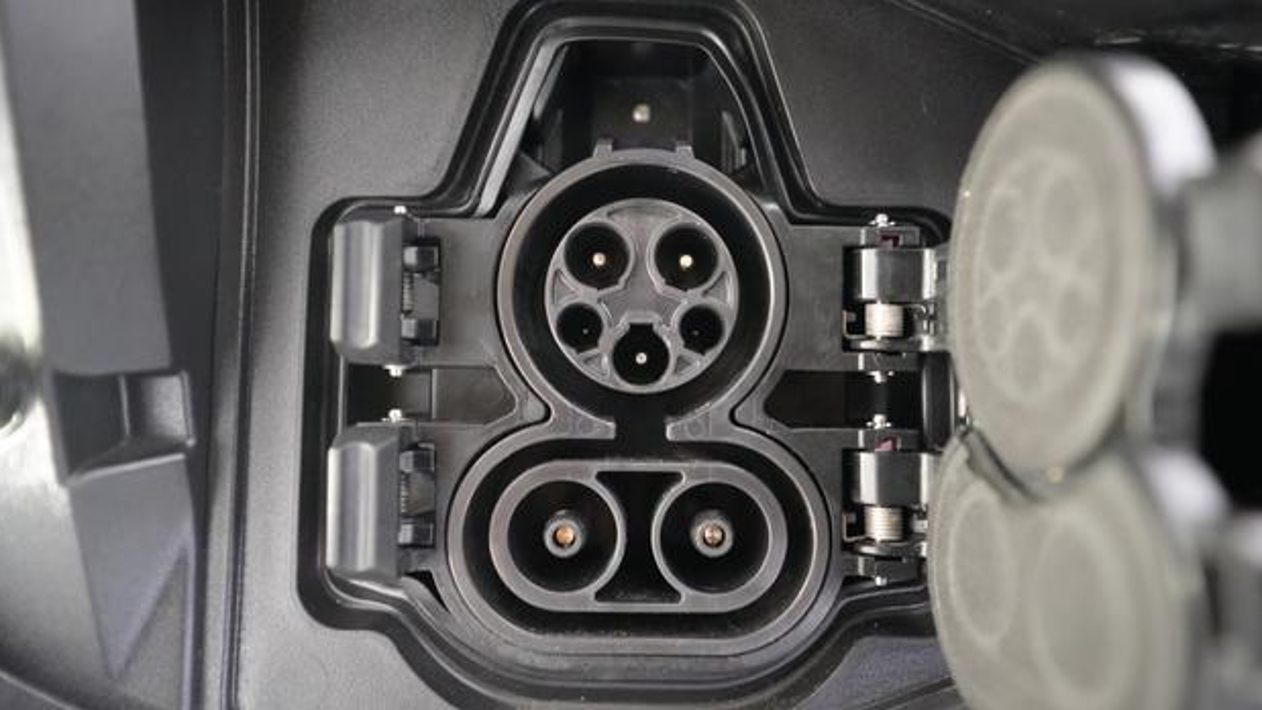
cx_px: 646
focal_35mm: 26
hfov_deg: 71.9
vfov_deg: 44.4
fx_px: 870
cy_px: 363
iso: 12800
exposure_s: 1/40
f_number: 2.8
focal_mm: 24
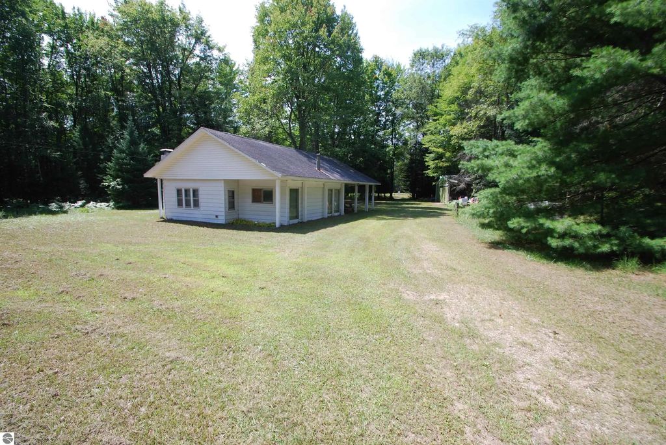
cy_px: 222
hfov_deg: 100.3
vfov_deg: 77.5
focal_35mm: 15
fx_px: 278
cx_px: 333
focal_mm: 10
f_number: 6.3
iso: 100
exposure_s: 1/160
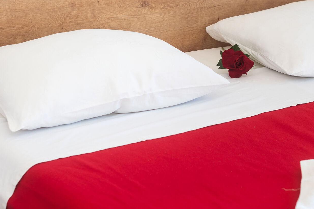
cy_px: 94
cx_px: 177
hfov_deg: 18.0
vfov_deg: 12.0
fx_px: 994
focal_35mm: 114
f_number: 2.8
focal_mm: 50
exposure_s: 1/200
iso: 100
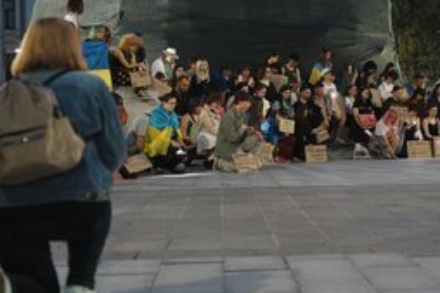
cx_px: 293
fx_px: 904
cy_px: 132
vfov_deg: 18.4
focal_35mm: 74
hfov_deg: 27.2
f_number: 2.8
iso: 1600
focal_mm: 47
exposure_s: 1/80
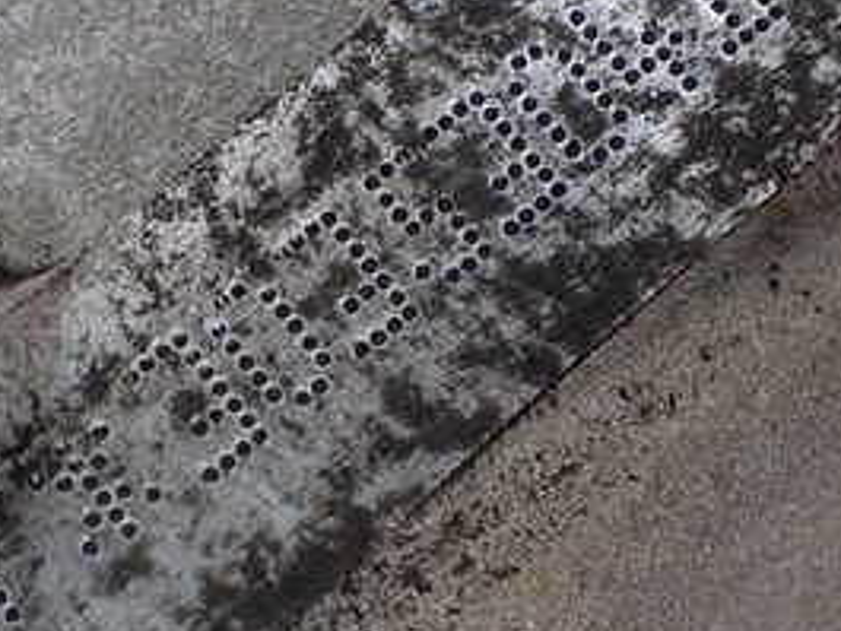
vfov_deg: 21.4
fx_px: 1653
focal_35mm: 68
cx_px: 219
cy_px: 472
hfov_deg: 28.2
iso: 400
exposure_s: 1/125
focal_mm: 5.4
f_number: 2.3
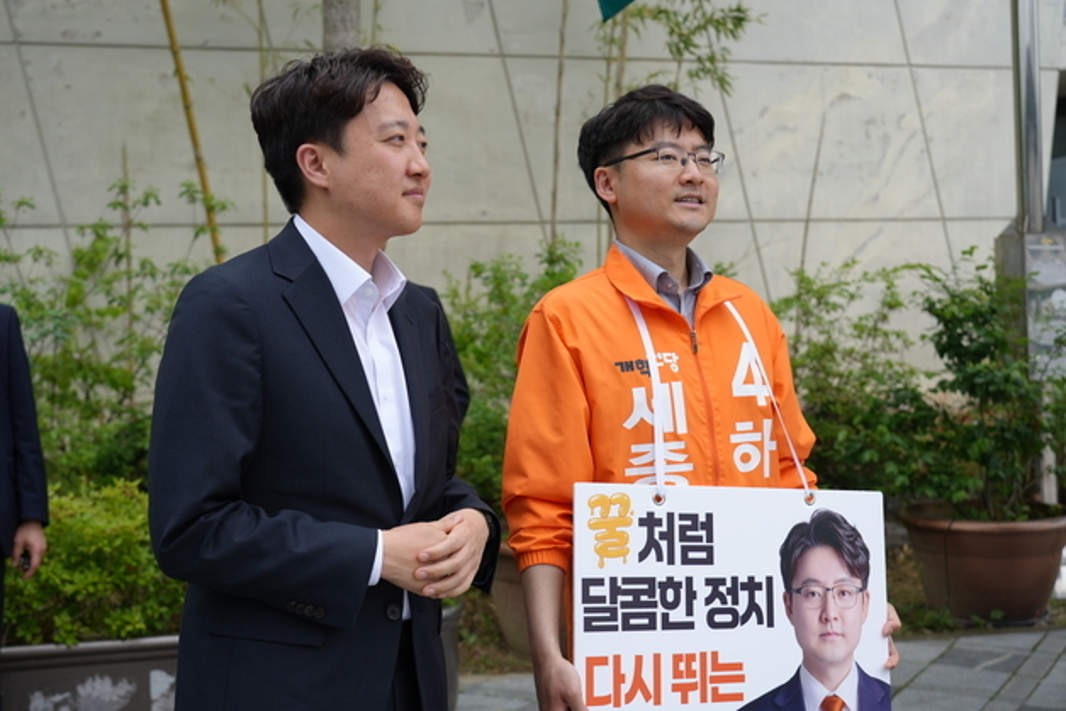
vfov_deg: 28.1
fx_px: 1422
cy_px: 356
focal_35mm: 48
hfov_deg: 41.1
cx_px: 533
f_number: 4.5
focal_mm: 48
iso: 100
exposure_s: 1/500
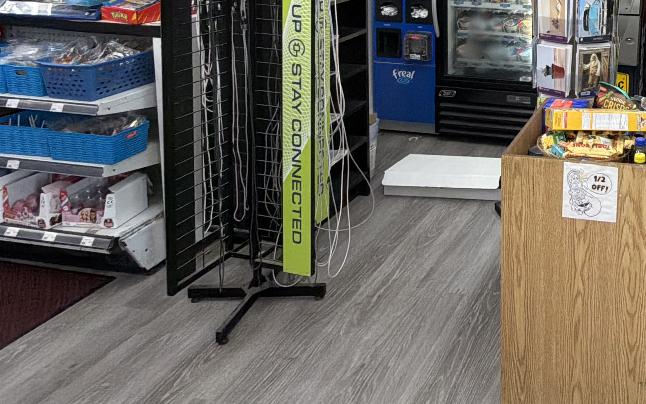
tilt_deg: -6.1
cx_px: 634
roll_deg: -1.5
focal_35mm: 36
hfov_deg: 46.1
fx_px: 634
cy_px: -42
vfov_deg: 31.3
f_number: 2.2
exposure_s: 1/120
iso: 200
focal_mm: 2.22
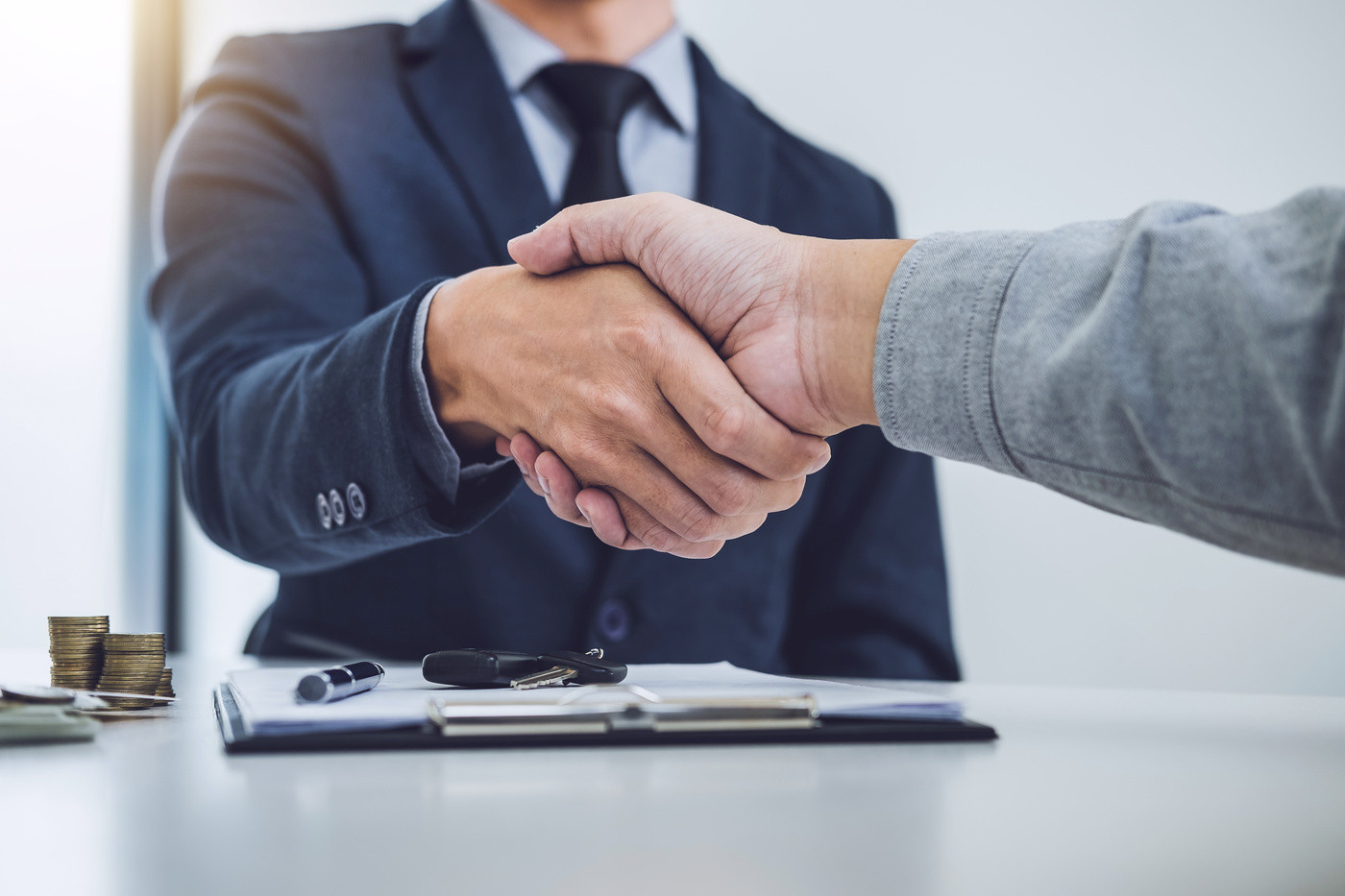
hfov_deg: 37.5
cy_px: 448
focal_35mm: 53
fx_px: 1980
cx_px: 672
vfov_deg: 25.5
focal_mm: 35
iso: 200
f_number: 2.8
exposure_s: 1/160
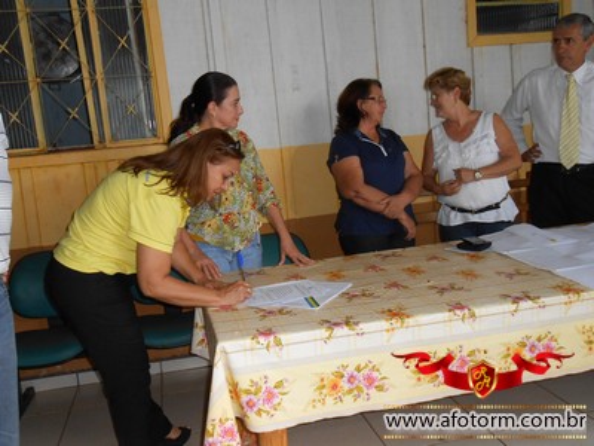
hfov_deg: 54.0
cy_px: 223
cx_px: 297
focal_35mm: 34
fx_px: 583
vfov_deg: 41.8
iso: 200
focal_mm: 6
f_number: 3.9
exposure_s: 1/30
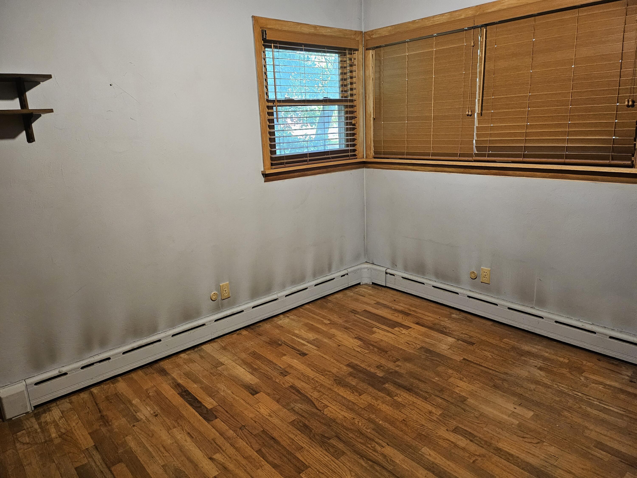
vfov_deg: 56.8
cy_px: 239
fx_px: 442
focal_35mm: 24
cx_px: 318
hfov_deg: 71.6
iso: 640
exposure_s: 1/60
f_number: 1.8
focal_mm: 5
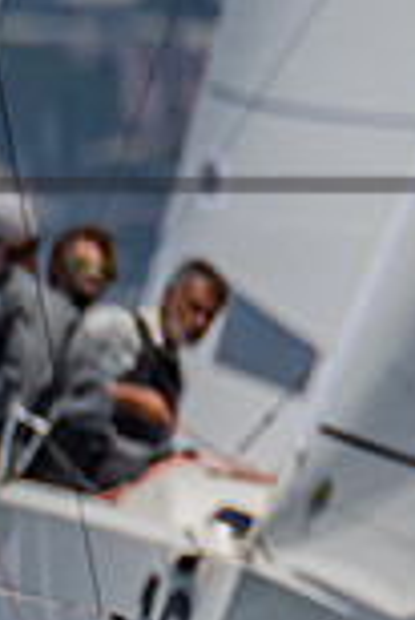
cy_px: 773
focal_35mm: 3298
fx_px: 56896
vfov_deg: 0.6
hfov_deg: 0.4
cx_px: -1948
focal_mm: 400
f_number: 6.3
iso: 400
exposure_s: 1/2500
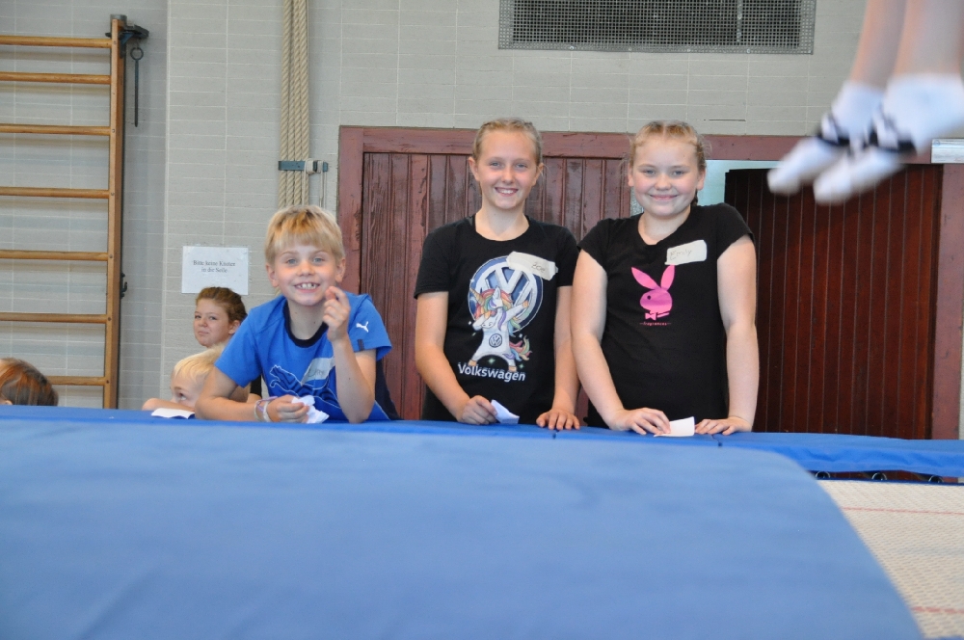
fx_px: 2086
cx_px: 482
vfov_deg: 17.4
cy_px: 320
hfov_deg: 26.0
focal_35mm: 78
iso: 1600
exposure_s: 1/125
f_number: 4.8
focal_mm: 52
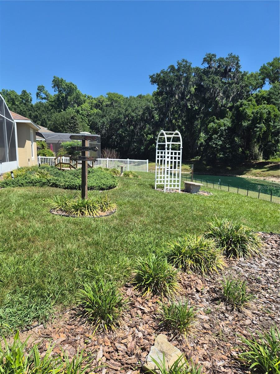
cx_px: 140
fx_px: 248
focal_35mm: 23
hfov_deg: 58.9
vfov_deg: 73.9
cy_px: 187
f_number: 1.8
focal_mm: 5.4
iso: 25
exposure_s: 1/1504
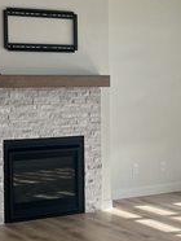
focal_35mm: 93
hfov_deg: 15.5
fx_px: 647
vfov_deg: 21.1
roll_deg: -1.4
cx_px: 204
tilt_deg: -0.5
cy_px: 124
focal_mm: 5.1
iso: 50
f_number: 1.6
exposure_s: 1/122
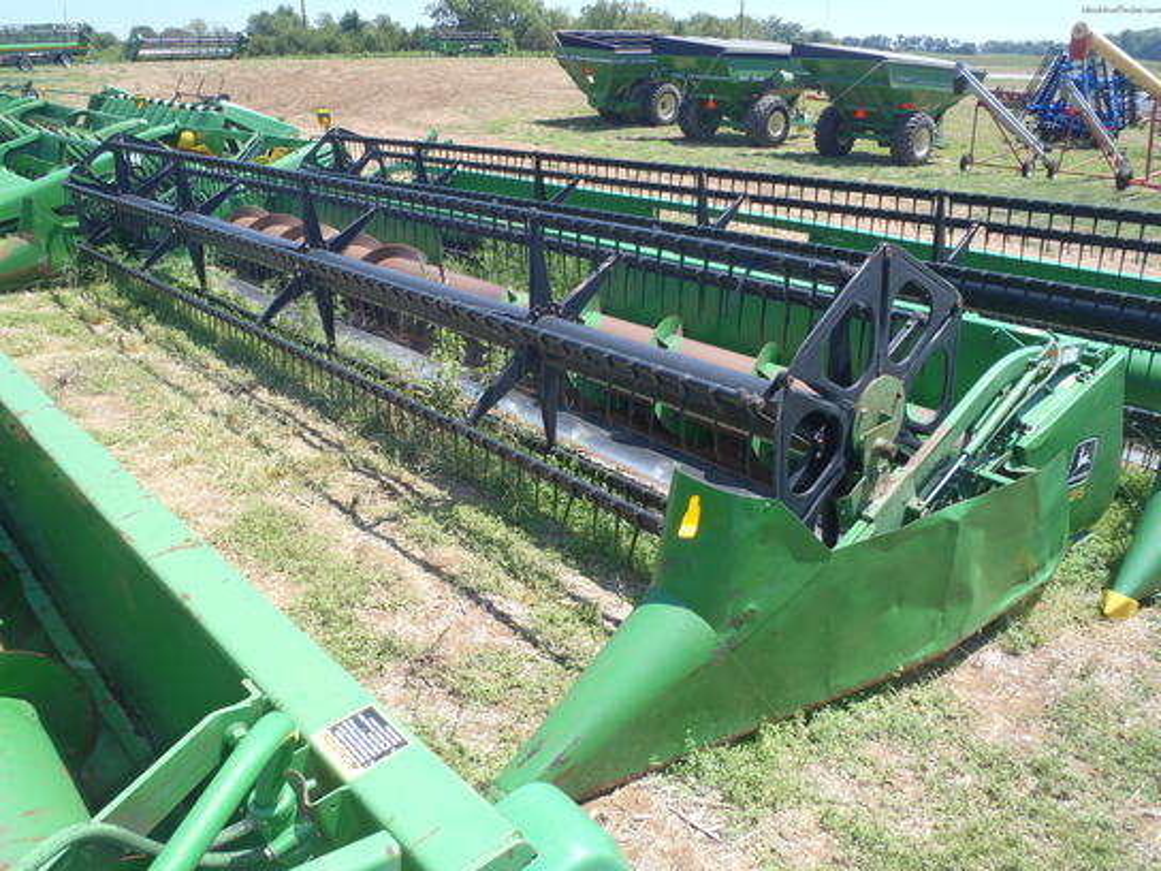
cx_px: 580
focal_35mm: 28
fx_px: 939
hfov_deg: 63.4
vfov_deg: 49.7
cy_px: 436
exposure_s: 1/250
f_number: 3.9
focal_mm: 5
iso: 80
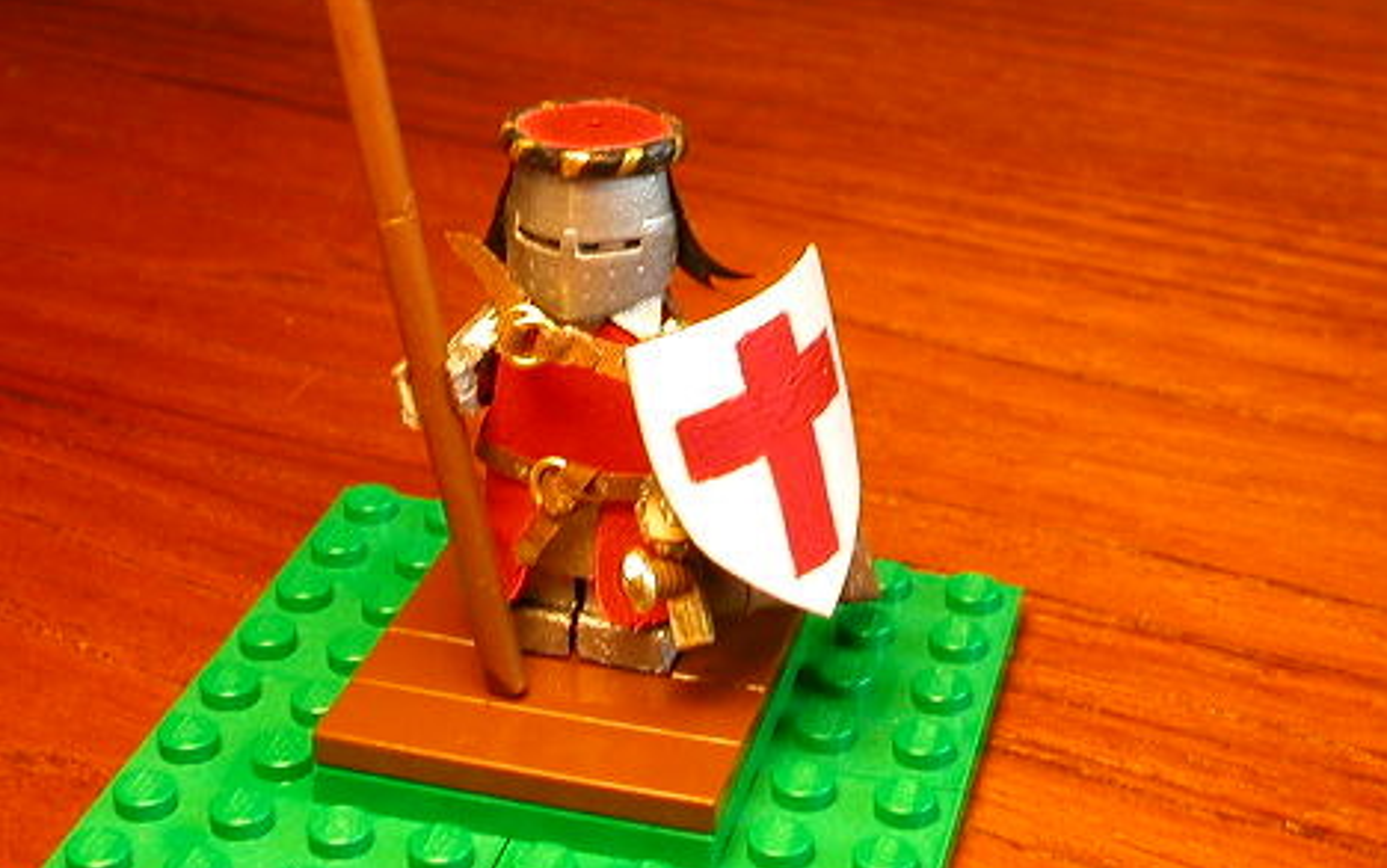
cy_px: 172
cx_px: 661
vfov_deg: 18.2
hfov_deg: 29.0
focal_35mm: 71
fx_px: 2685
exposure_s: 1/47.5
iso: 100
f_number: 3.2
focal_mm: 7.5
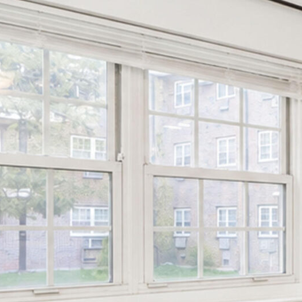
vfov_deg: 25.8
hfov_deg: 18.7
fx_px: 651
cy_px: 228
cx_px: 575
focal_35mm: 66
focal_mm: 16
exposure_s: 1/10
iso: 64
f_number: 4
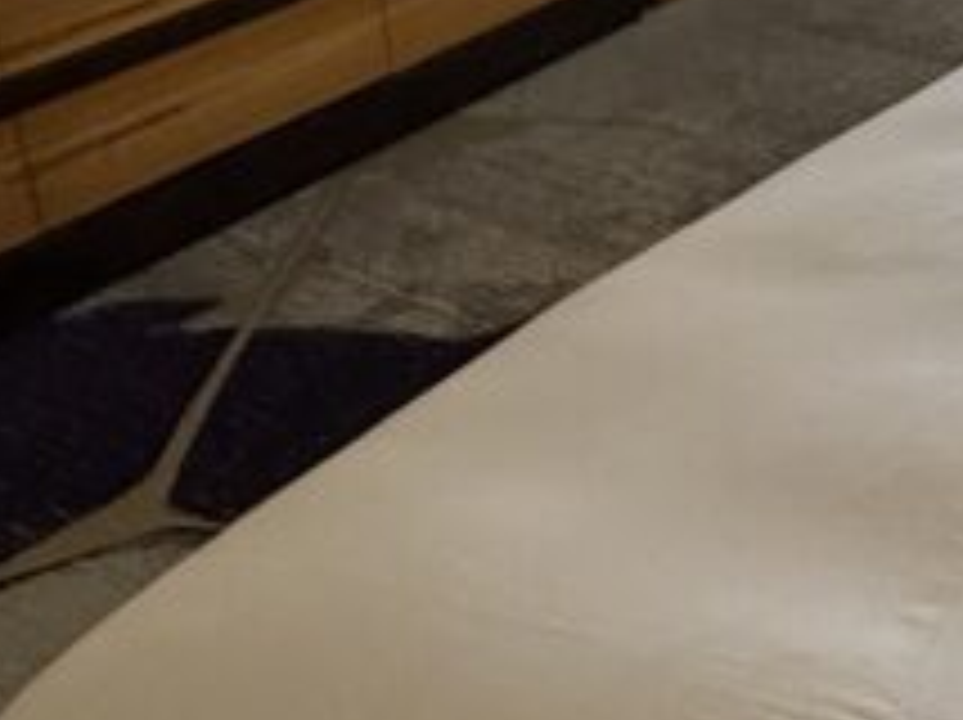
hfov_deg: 26.2
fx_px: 1862
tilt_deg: -22.1
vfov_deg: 21.1
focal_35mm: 67
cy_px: 0
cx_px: 1116
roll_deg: -0.5
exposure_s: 1/120
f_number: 2.2
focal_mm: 2.22
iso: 320
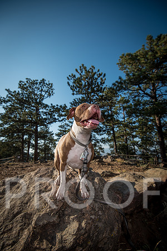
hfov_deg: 73.7
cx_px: 84
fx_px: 111
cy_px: 126
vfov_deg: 96.7
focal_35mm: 16
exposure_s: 1/400
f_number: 5
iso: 50
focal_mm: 16
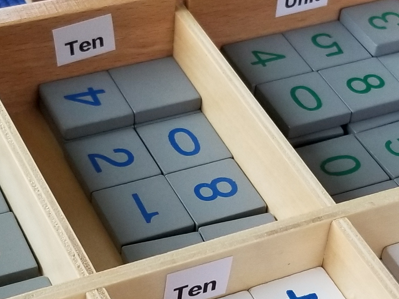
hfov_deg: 21.3
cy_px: 264
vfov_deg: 15.9
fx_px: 1061
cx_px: 245
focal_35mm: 92
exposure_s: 1/50
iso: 125
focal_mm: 4.25
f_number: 1.7
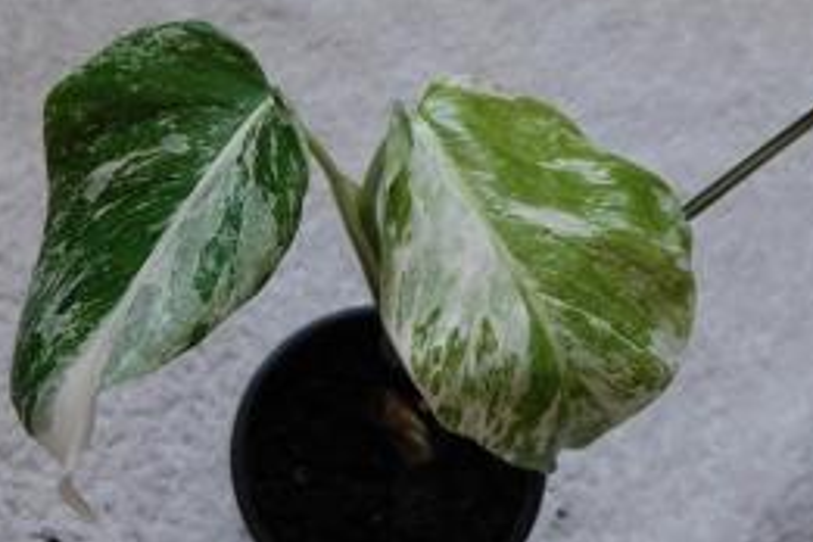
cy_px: 187
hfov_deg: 25.2
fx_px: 1803
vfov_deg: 17.1
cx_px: 561
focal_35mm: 80
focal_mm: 31
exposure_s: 1/20
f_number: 6.3
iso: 800
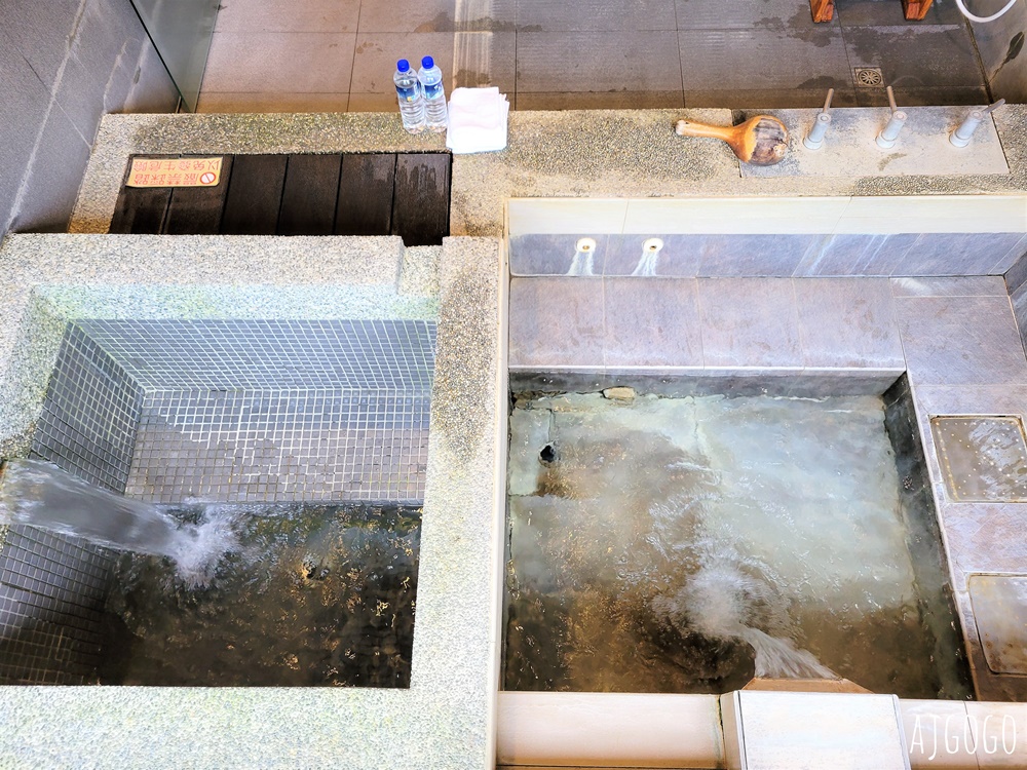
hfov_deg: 67.3
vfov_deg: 53.1
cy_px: 385
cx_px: 514
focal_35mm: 26
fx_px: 771
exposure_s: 1/39
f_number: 1.8
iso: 160
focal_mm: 5.4
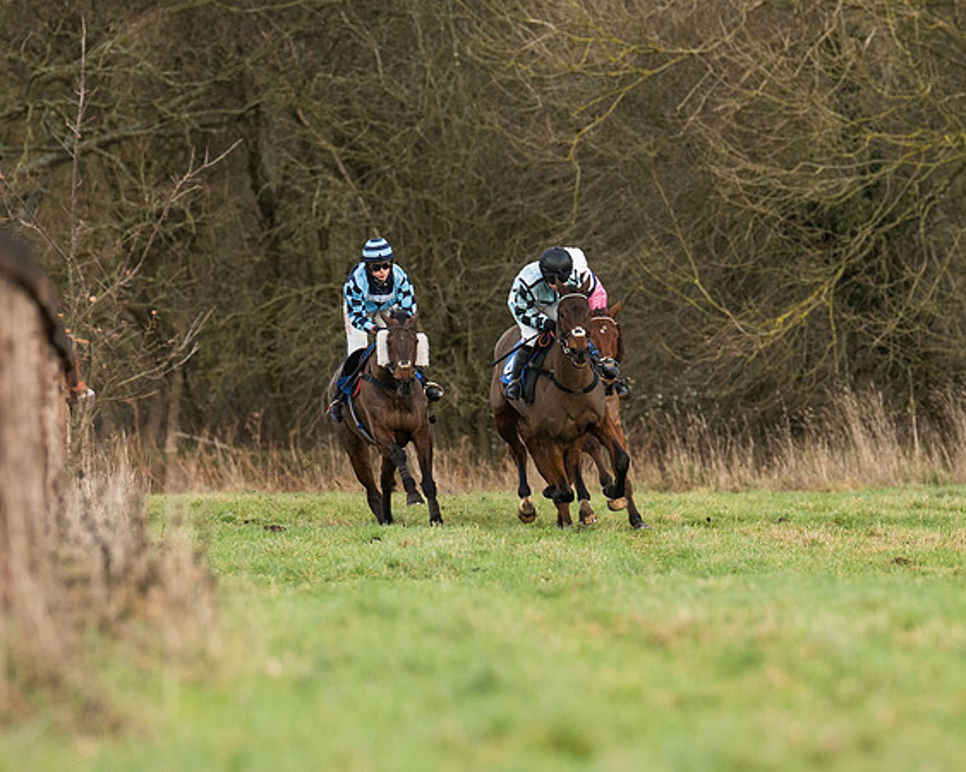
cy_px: 402
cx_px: 578
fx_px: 16325
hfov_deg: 3.4
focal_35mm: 571
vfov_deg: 2.7
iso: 800
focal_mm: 300
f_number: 4
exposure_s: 1/1250
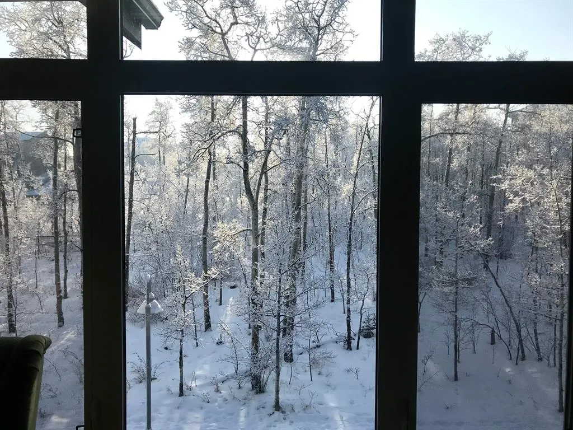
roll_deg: -0.8
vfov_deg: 49.7
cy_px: 215
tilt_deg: -2.7
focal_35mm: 28
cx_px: 286
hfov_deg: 63.4
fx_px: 463
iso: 20
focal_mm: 3.99
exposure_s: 1/1916
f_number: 1.8
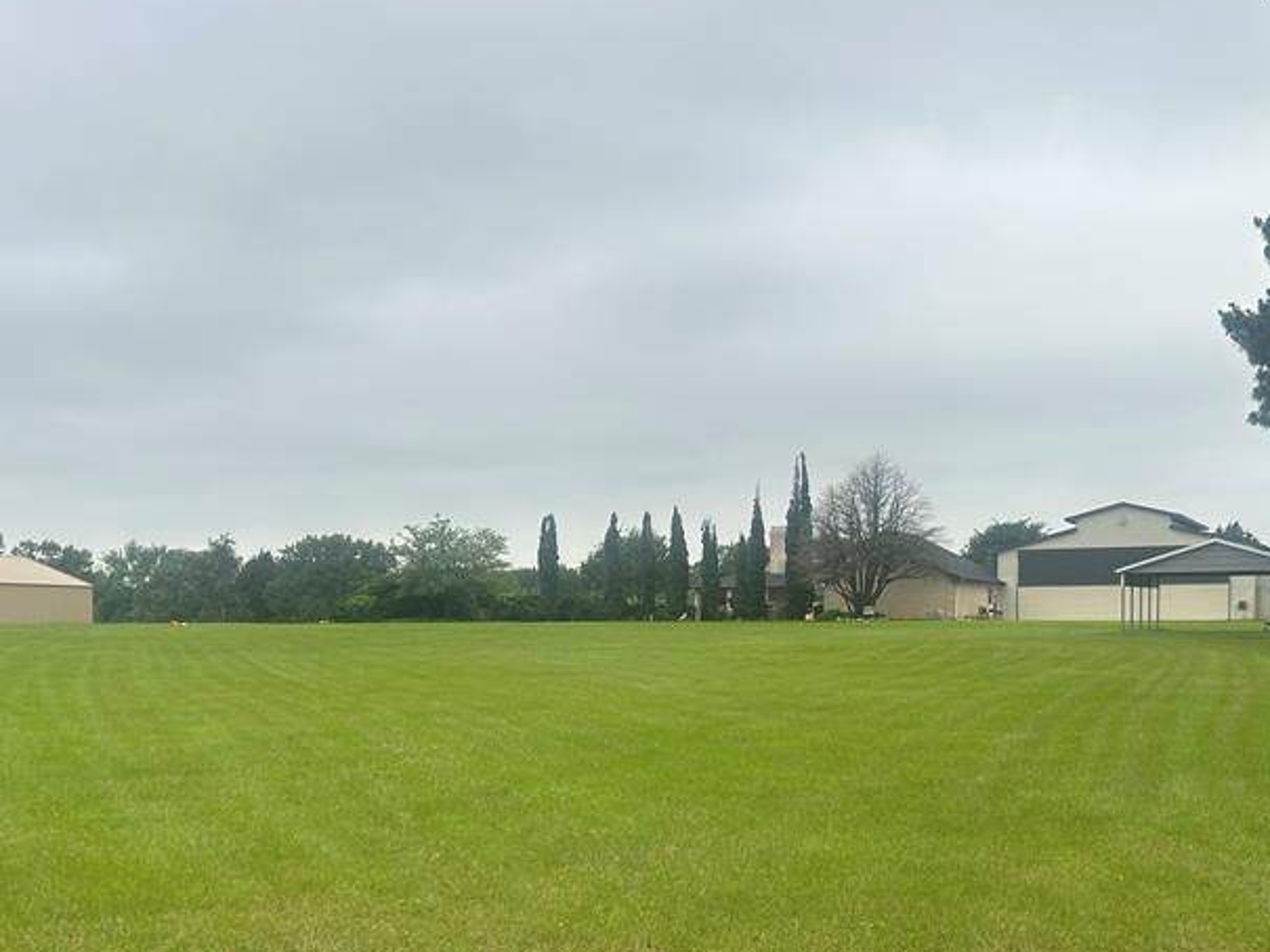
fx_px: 1615
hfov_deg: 42.9
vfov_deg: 32.4
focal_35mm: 44
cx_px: 705
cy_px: 679
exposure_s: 1/687
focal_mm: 5.7
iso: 50
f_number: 1.5
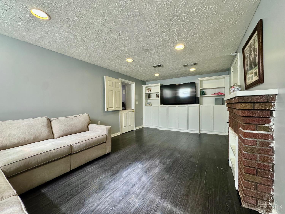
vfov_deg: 85.7
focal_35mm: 14
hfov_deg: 102.1
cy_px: 107
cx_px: 142
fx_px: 115
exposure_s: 1/60
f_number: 2.2
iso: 320
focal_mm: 2.22
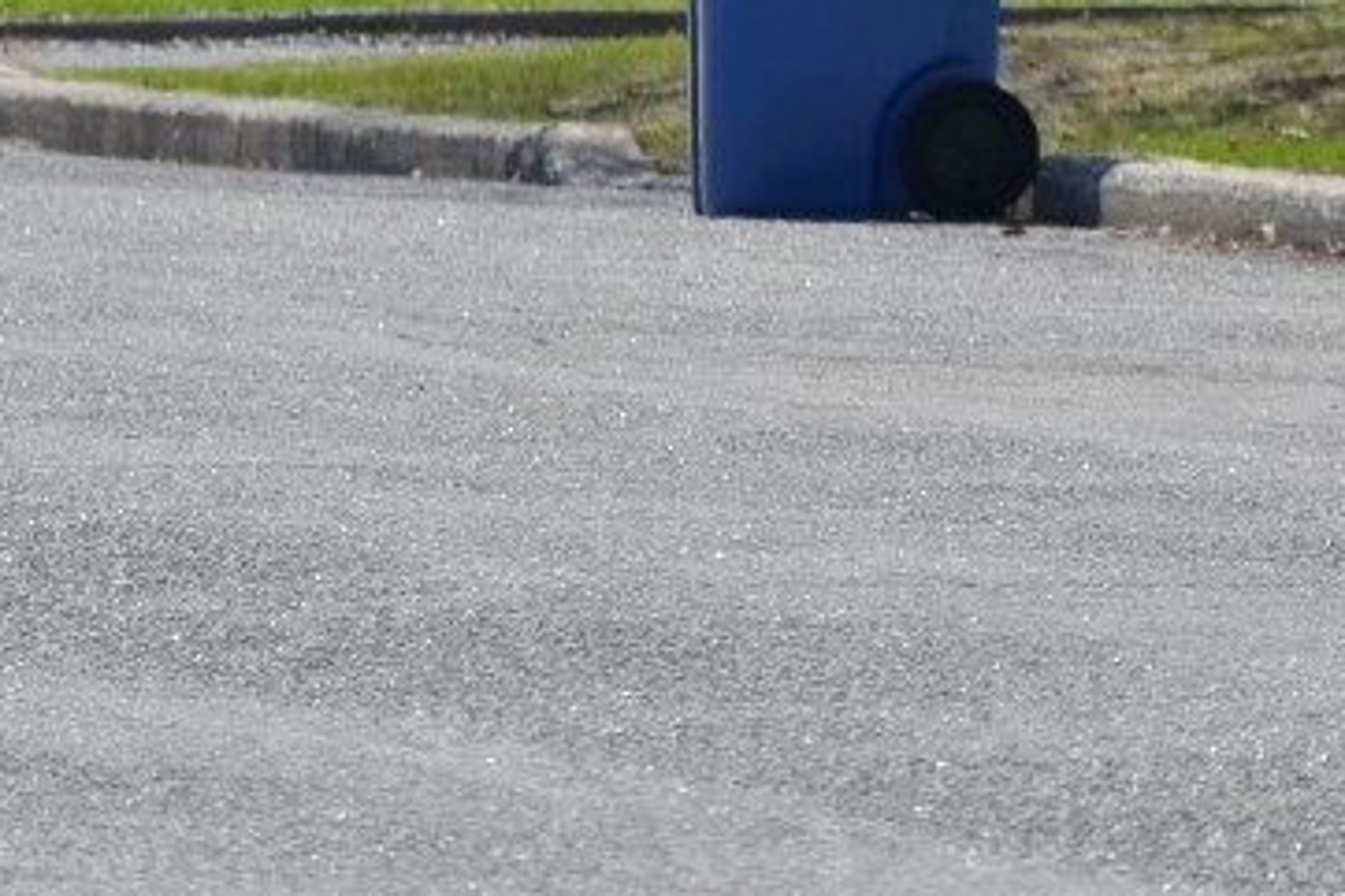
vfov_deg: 1.5
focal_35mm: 896
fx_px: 33459
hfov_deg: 2.3
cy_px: 223
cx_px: -1587
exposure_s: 1/250
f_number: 10
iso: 160
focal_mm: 200
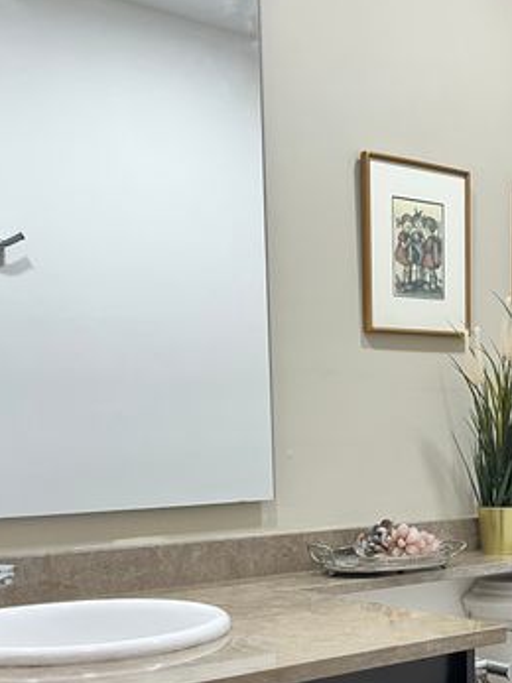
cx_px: 410
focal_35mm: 50
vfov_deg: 37.6
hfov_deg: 28.5
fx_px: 987
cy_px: 473
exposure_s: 1/60
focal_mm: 5.1
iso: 200
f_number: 1.6
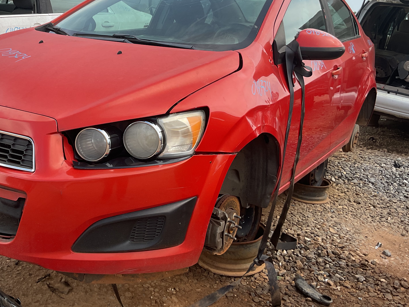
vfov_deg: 35.0
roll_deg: -4.2
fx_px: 484
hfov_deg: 45.4
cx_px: 154
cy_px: 117
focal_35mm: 41
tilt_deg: -12.9
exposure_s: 1/855
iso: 16
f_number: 1.8
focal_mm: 3
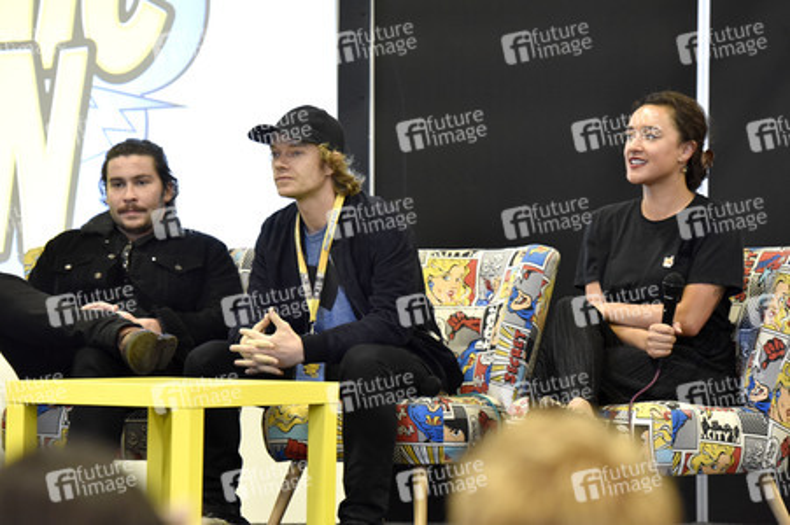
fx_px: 3070
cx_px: 395
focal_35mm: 140
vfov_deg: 9.8
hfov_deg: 14.7
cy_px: 262
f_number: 3.5
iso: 4500
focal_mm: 140
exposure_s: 1/125
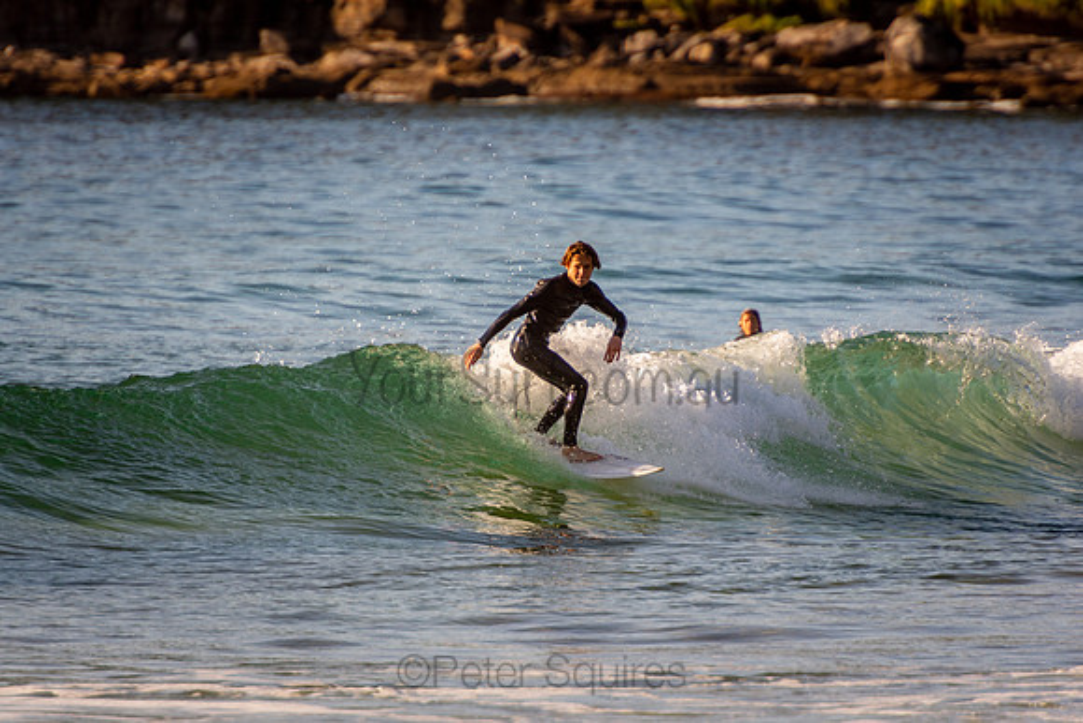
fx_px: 18053
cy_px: 362
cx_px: 542
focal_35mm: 600
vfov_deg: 2.3
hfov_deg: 3.4
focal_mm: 400
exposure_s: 1/1250
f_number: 5.6
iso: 400
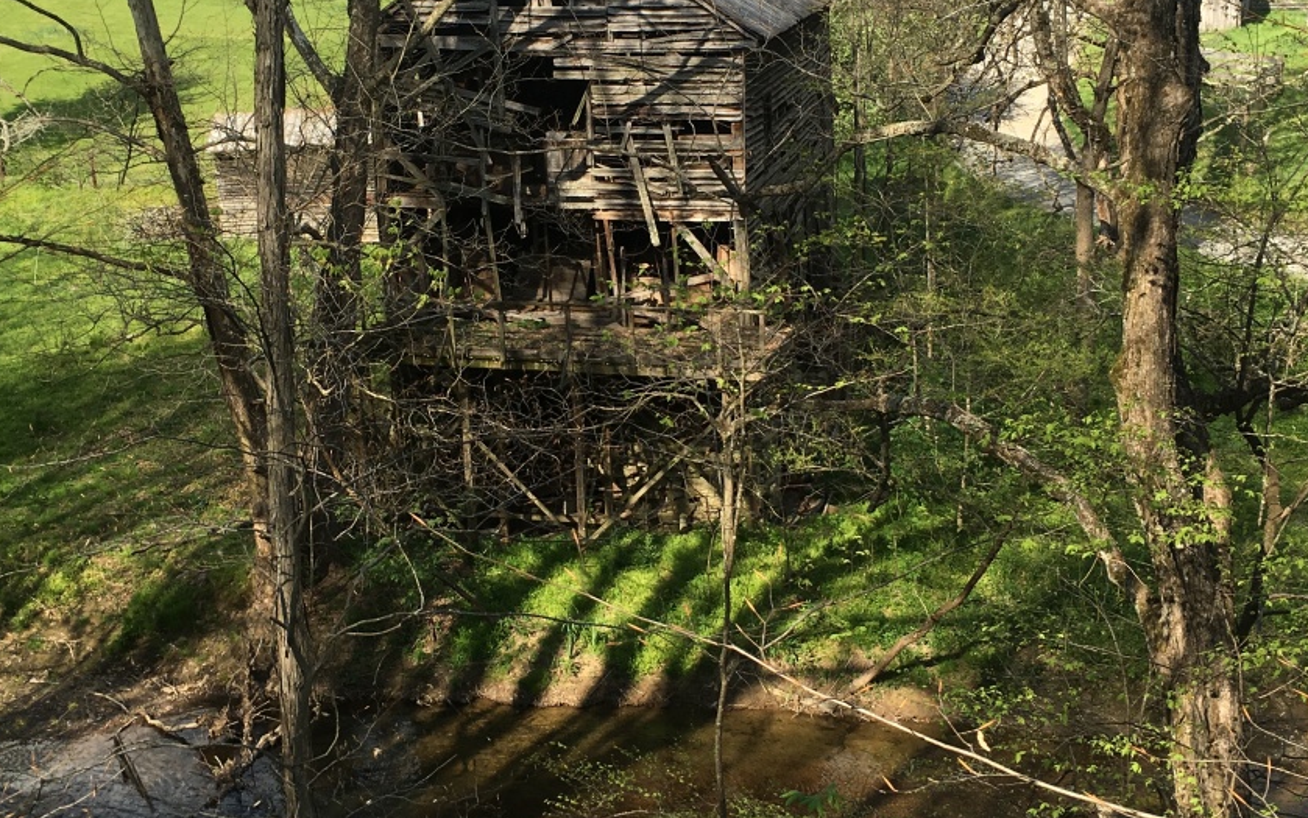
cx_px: 602
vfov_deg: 25.8
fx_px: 1783
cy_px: 347
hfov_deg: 40.3
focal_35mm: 50
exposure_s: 1/705
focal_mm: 4.15
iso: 25
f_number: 2.2
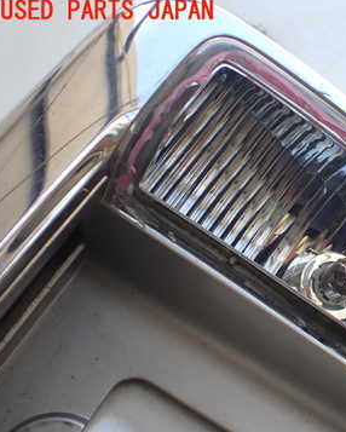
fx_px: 755
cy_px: 269
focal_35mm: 59
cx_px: 357
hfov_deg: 24.5
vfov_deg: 31.8
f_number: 2.5
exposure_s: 1/160
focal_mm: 6.37
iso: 100
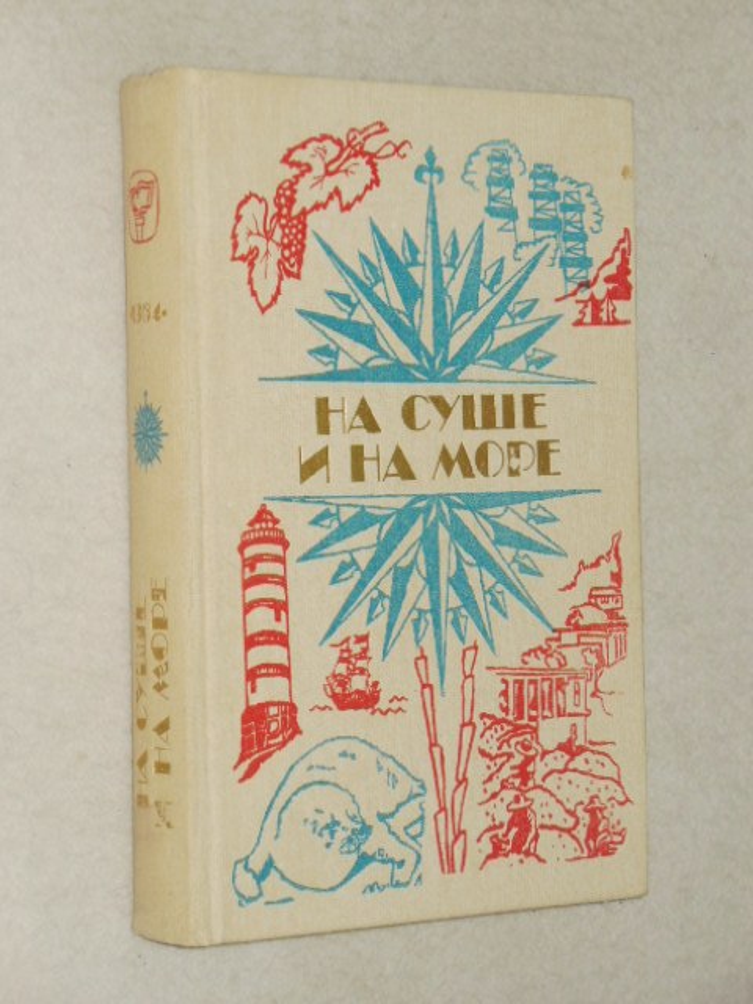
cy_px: 502
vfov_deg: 20.0
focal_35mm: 98
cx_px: 376
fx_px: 2842
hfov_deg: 15.1
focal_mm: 17.5
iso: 200
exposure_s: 1/60
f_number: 4.7
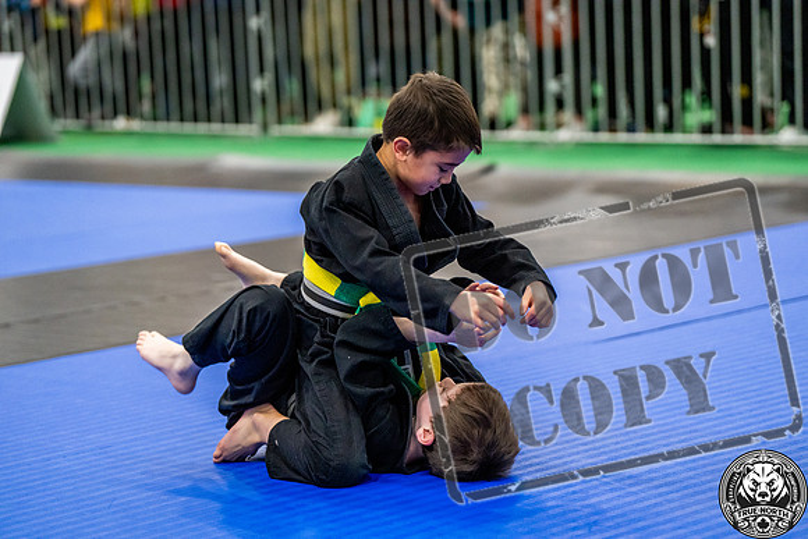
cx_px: 404
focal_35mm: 115
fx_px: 2582
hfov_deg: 17.8
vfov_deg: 11.9
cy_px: 270
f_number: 2.8
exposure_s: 1/500
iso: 5000
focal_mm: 115
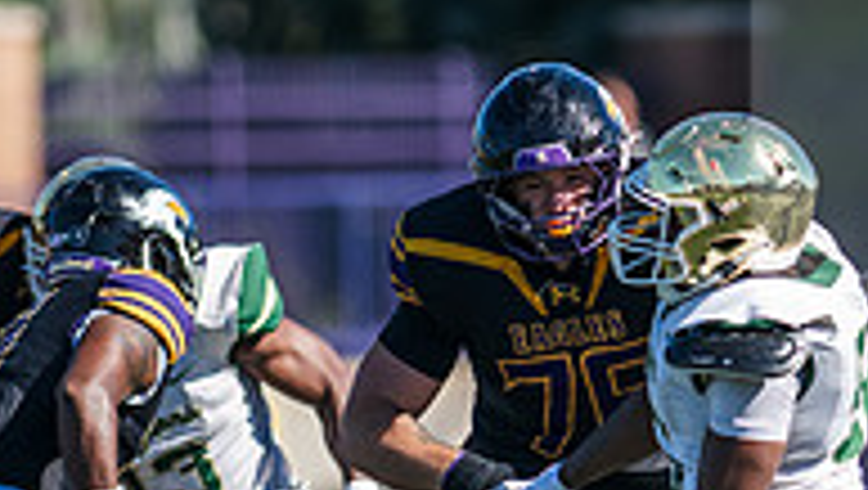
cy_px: 465
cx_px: 616
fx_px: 21725
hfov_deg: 2.3
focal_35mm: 943
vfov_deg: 1.3
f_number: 3.2
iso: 160
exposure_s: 1/2000
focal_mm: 300
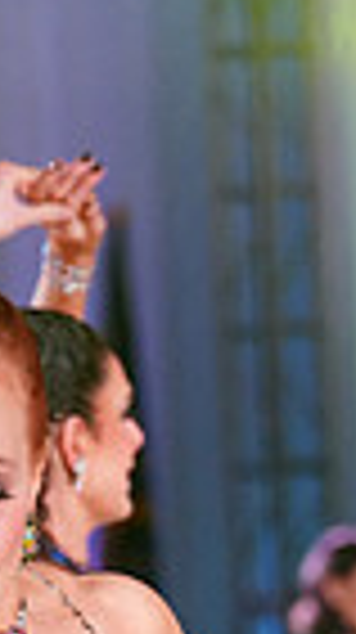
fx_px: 6767
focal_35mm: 402
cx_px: 223
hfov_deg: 3.0
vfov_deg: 5.3
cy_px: 1246
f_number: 2.8
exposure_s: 1/640
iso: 2500
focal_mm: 93
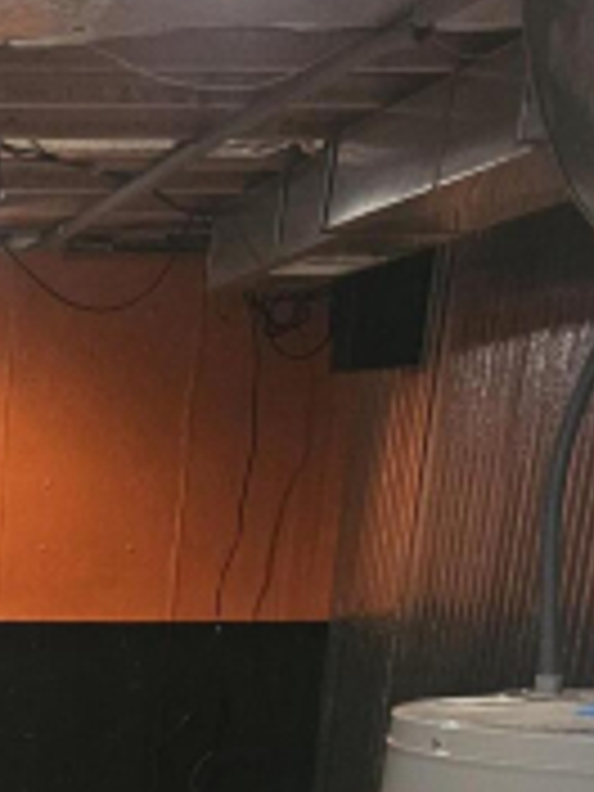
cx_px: -360
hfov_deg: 15.4
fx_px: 1991
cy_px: 1312
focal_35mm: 87
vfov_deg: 18.8
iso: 800
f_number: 1.7
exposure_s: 1/60
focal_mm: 6.3
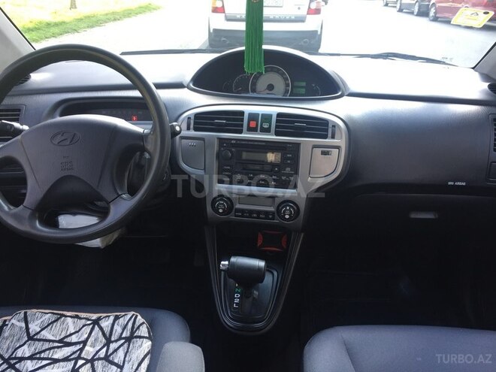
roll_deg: -0.3
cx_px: 248
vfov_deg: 48.2
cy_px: 186
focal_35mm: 29
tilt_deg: -25.2
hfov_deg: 61.7
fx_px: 416
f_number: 2.2
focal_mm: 4.15
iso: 32
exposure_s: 1/50
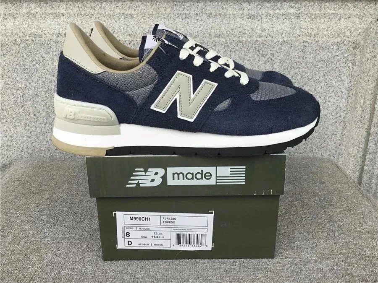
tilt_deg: -19.5
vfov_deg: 45.4
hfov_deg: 58.4
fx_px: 339
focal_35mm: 31
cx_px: 189
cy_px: 142
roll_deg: +0.5
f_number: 2.4
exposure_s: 1/100
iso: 32
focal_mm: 3.3
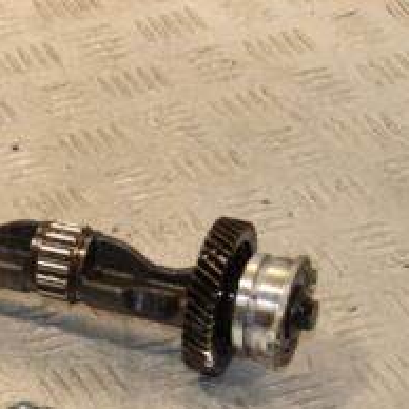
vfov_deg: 11.6
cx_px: -46
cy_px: 304
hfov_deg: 11.5
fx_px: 2005
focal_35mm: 150
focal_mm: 38
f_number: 7.1
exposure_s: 1/200
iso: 800
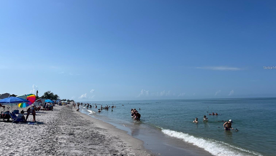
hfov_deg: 64.3
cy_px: 68
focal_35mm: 30
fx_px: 220
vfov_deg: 38.9
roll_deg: +1.3
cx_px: 134
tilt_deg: +7.2
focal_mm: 5.7
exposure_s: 1/9434
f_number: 1.5
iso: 50
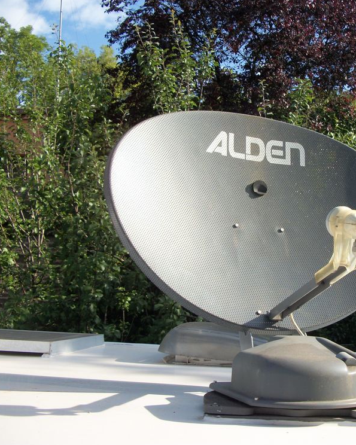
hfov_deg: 35.0
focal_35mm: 42
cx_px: 262
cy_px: 223
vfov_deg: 43.8
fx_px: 553
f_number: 8.8
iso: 80
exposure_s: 1/100
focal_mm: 5.7
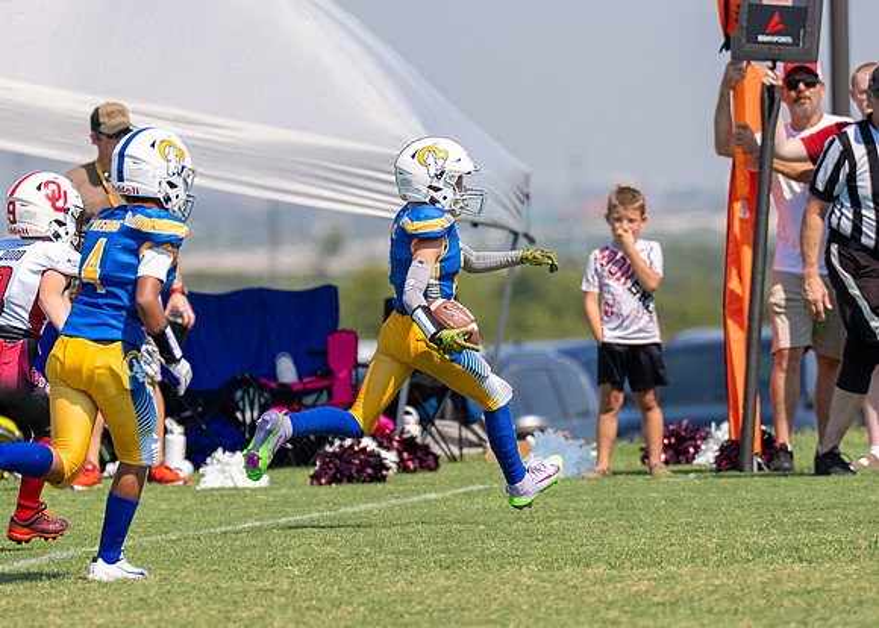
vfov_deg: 2.9
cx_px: 455
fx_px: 12532
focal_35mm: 502
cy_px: 319
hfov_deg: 4.0
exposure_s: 1/2500
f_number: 2.8
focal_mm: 200
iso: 100
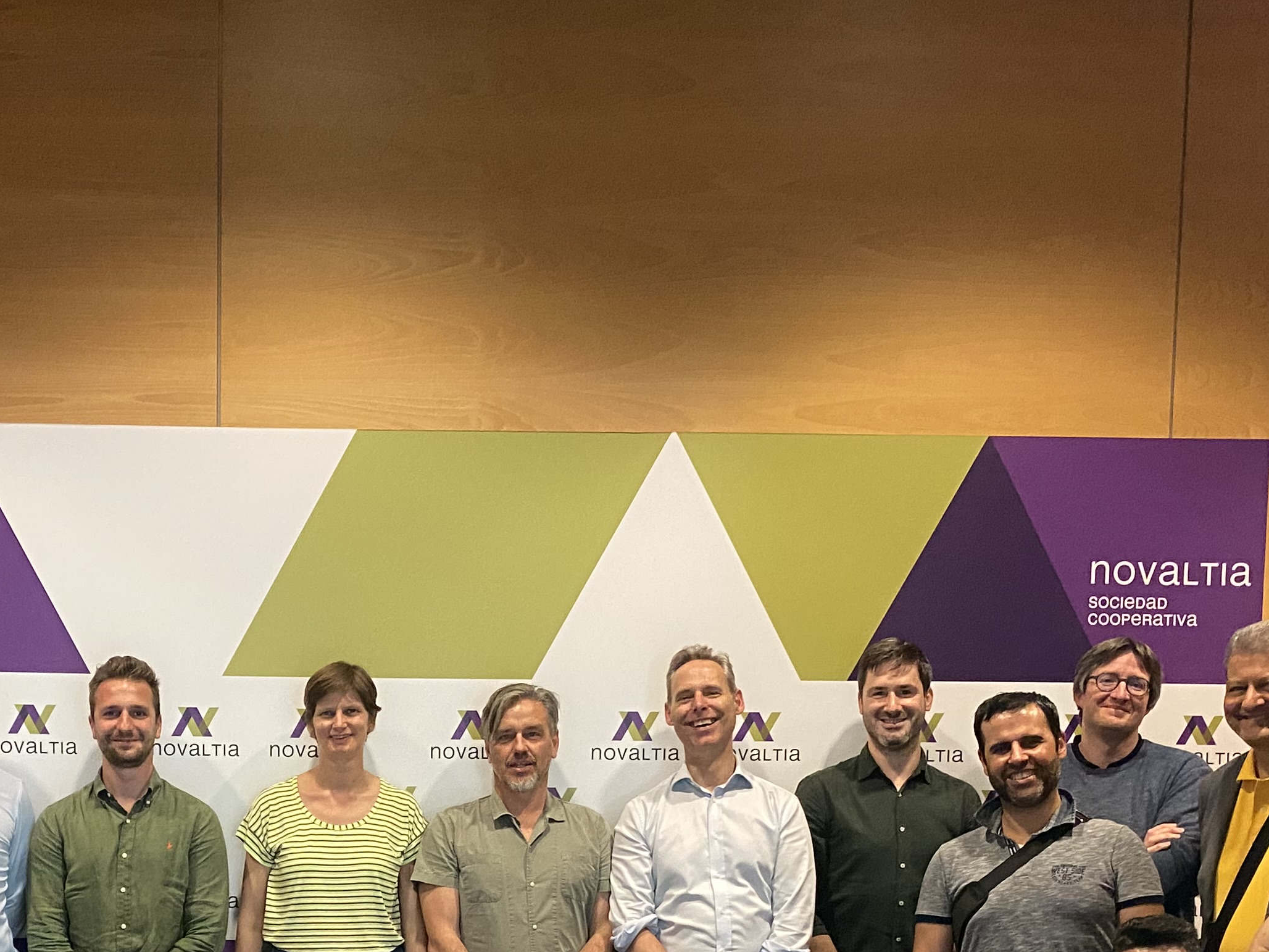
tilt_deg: -4.4
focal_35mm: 51
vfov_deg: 27.2
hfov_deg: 36.8
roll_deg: -0.9
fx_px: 1870
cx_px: 348
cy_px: 913
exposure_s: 1/50
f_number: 1.8
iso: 320
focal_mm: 4.25
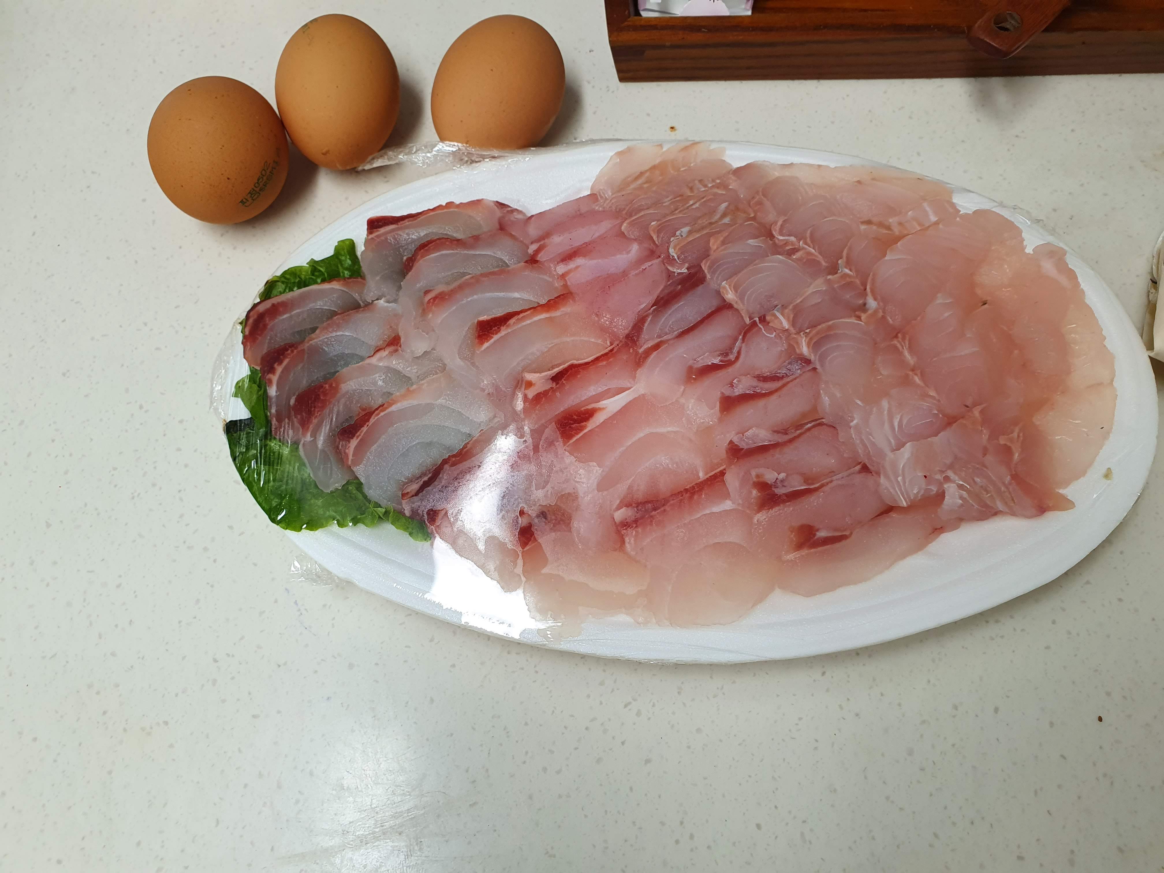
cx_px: 582
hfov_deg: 67.3
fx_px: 874
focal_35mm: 26
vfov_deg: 53.1
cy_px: 436
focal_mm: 4.32
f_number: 2.4
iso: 125
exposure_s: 1/120
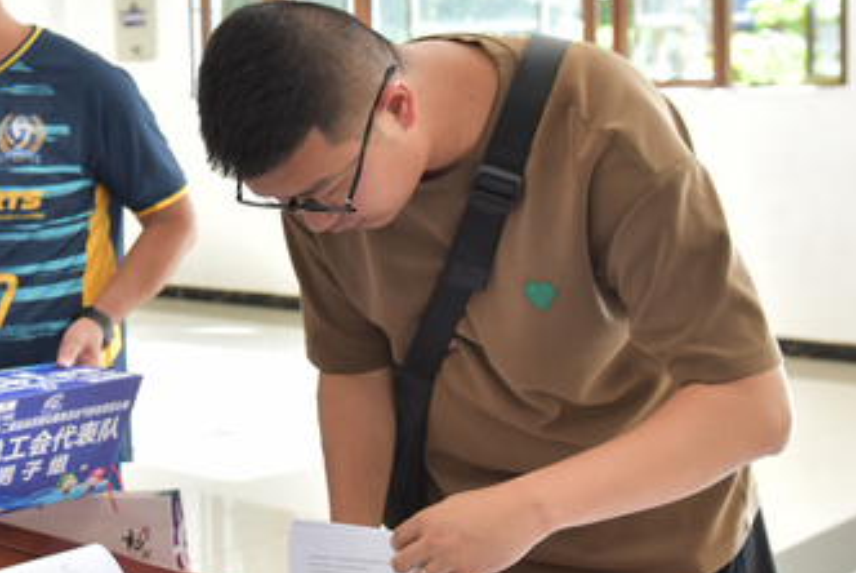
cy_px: 221
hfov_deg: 25.5
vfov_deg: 17.7
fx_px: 1832
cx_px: 98
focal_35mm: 77
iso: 400
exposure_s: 1/125
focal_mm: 32
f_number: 4.5
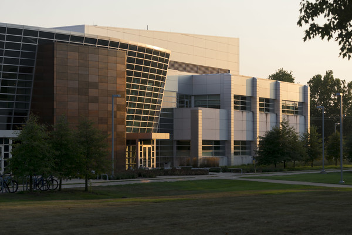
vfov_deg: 15.4
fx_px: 870
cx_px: 176
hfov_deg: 22.9
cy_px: 118
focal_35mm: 89
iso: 400
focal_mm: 89
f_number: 5
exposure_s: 1/640
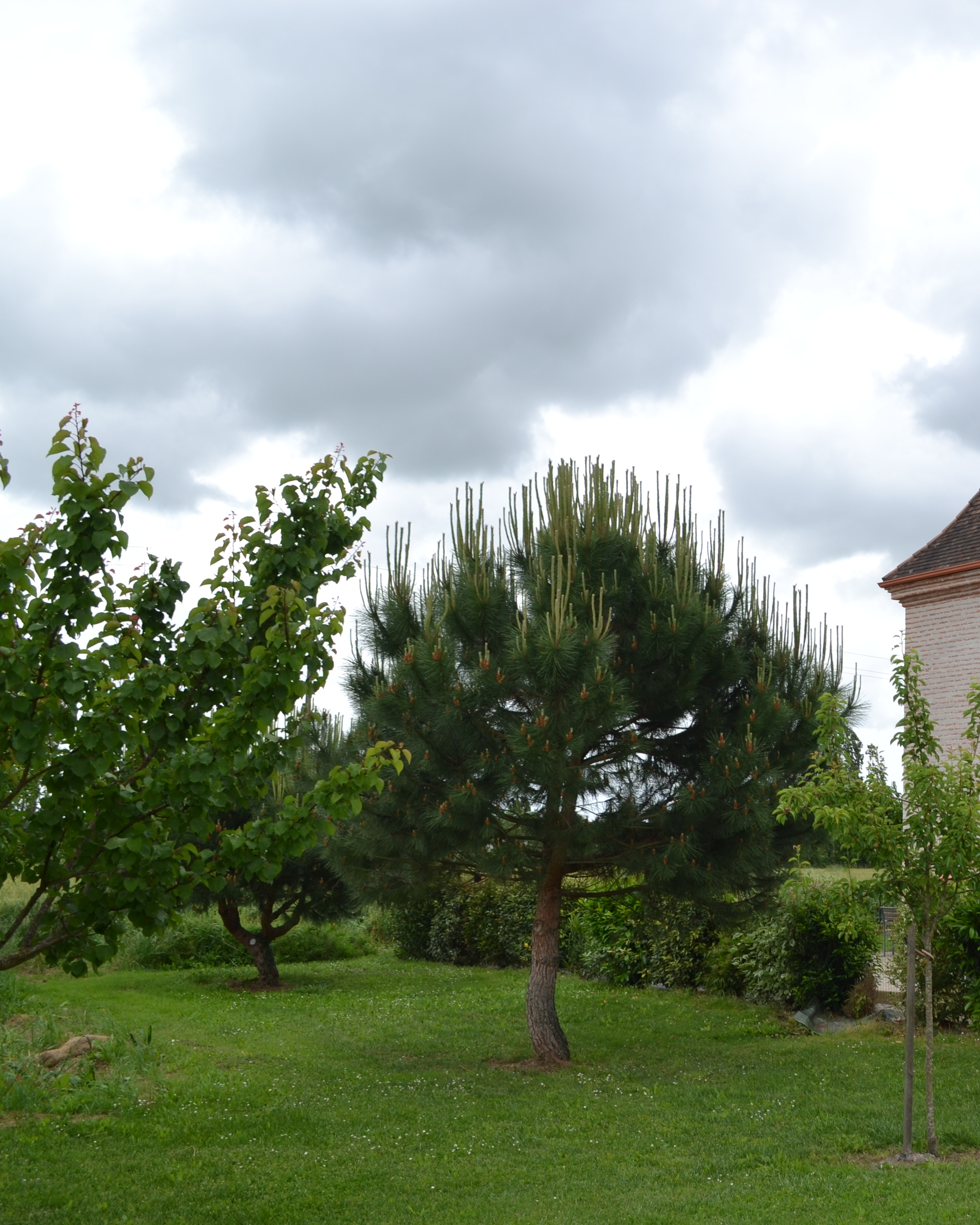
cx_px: 858
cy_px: 624
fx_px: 1414
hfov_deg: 36.2
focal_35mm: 39
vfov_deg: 46.8
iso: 100
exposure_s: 1/160
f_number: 6.3
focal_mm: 18
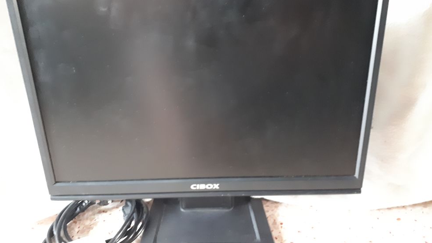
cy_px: 121
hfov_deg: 64.3
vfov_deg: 39.0
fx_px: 344
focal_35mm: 30
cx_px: 212
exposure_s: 1/10
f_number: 1.9
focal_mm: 3.6
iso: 1250
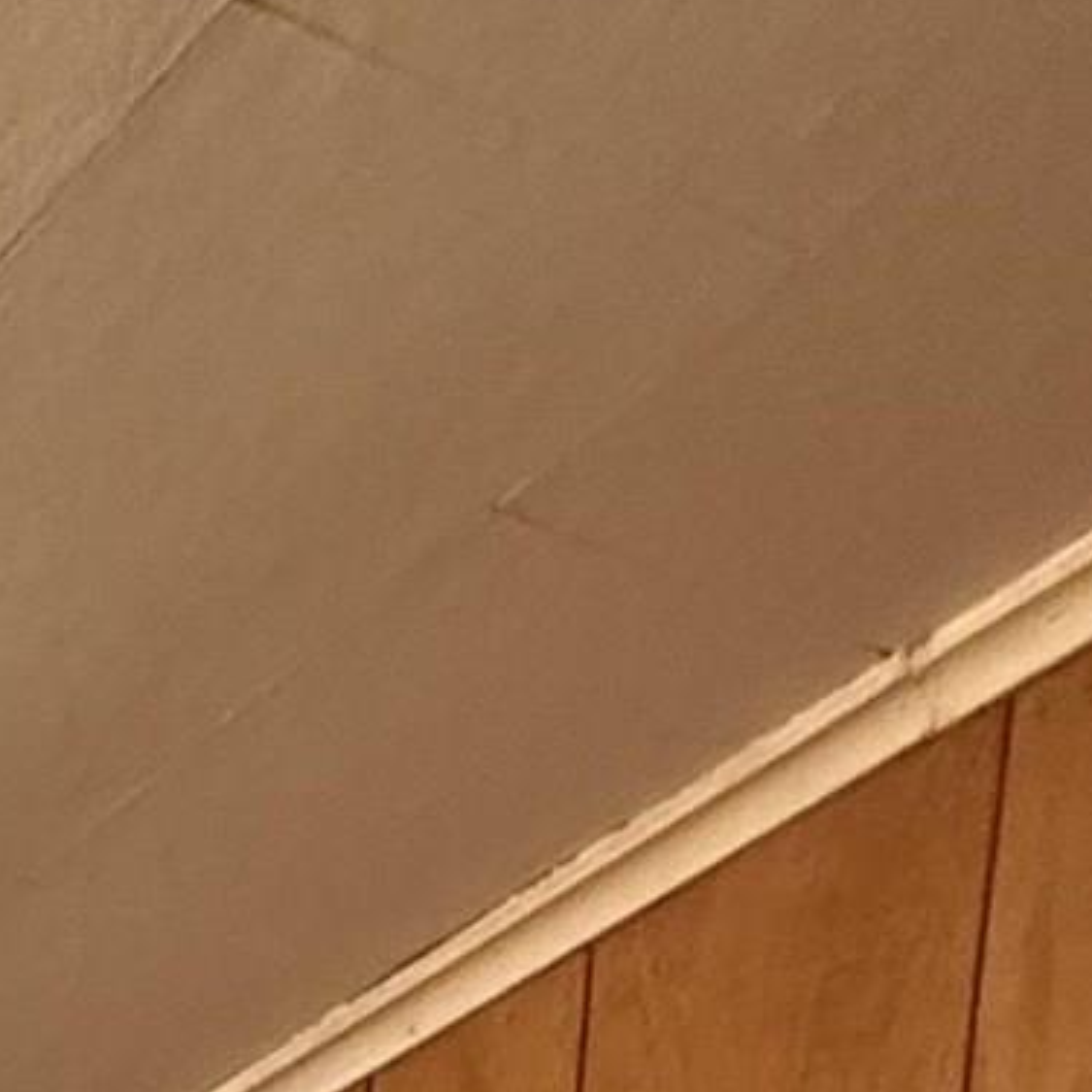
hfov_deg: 18.1
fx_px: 2712
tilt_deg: -10.5
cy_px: 3075
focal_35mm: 76
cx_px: -868
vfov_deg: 12.4
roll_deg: +0.6
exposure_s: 1/60
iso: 640
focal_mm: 2.22
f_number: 2.2
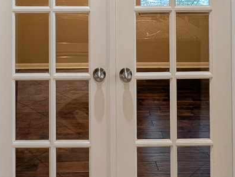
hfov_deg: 43.7
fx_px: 292
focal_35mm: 43
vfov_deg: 29.8
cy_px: -24
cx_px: 103
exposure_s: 1/60
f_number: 1.7
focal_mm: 2.02
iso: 112
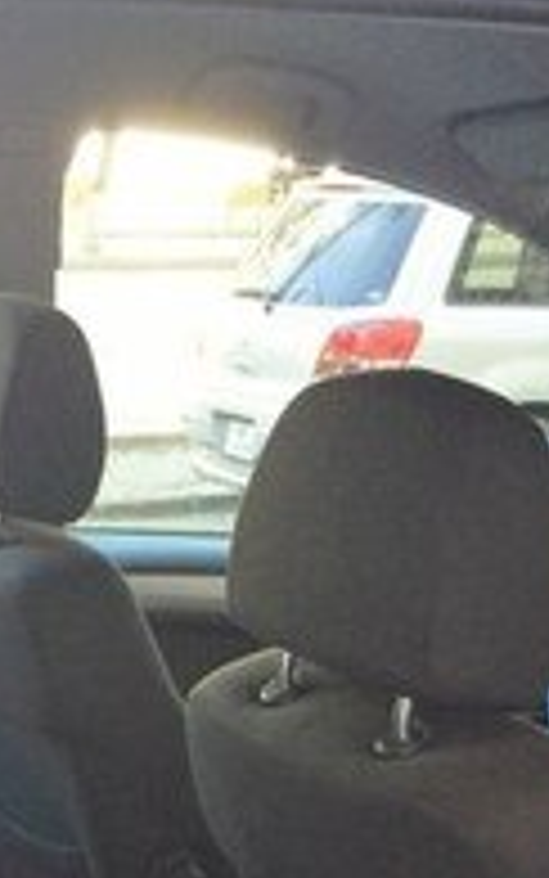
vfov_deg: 24.0
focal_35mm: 78
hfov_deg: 16.4
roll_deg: -1.9
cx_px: 0
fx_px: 1866
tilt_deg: -26.3
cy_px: 1063
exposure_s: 1/33
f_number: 2.2
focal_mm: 4.15
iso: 40
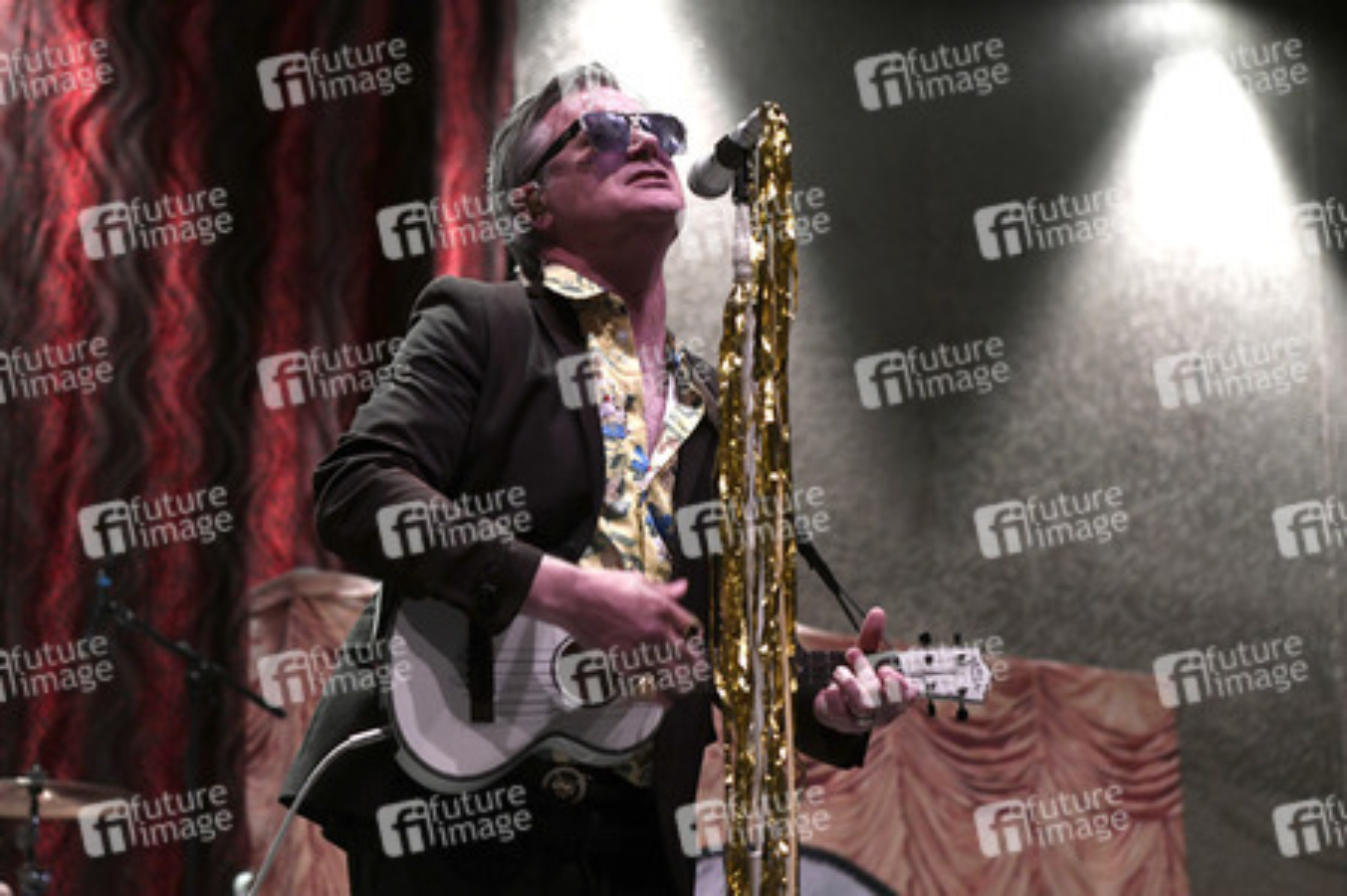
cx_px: 674
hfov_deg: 28.9
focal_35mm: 70
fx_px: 2617
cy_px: 448
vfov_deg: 19.4
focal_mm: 70
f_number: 3.5
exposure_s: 1/160
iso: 1600
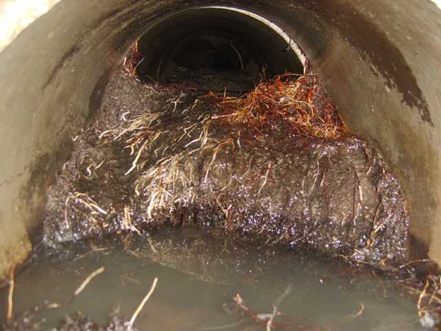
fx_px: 484
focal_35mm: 38
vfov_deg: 37.7
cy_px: 166
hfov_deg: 49.0
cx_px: 220
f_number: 2.8
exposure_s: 1/30
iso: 123
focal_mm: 7.8
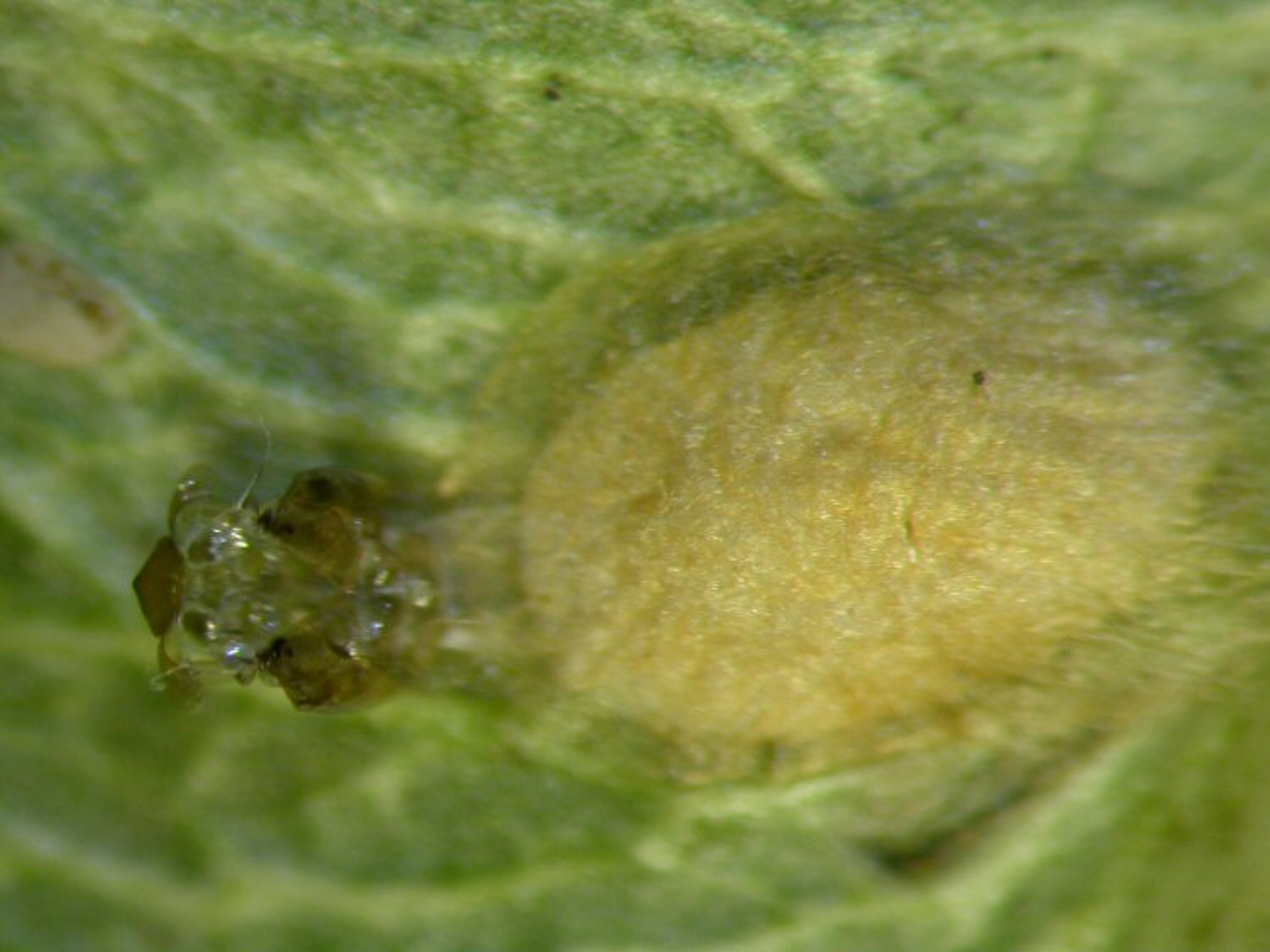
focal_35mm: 105
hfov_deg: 18.7
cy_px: 476
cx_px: 635
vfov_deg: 14.1
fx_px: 3851
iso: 100
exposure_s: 1/13.6
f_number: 4
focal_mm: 21.7
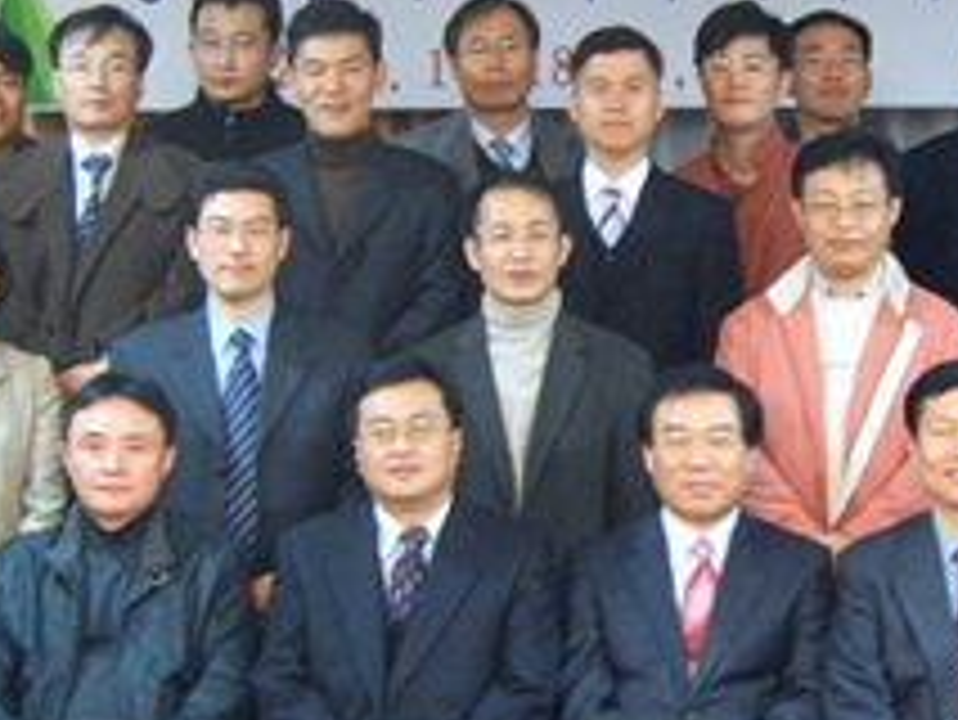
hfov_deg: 17.4
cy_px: 410
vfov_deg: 13.4
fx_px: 3074
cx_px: 873
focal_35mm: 111
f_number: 2.9
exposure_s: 1/6
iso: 141
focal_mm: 6.2
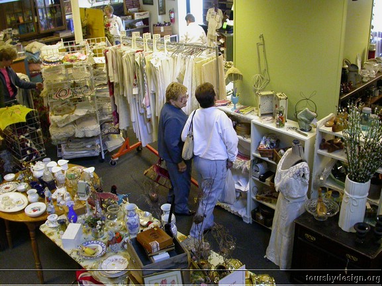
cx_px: 191
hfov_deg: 49.0
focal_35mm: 38
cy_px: 143
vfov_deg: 37.7
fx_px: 419
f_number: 3
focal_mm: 7.85
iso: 400
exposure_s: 1/49.9
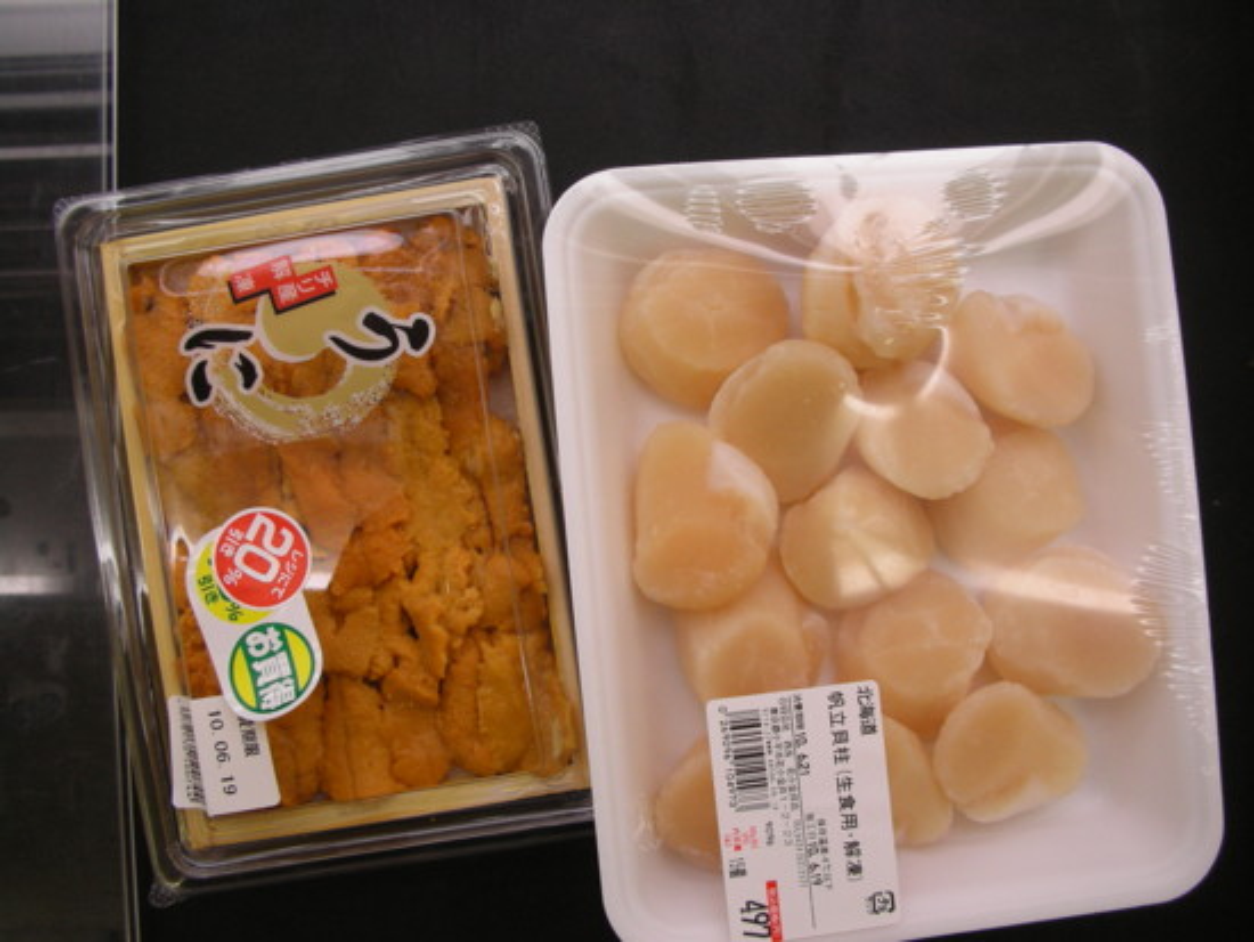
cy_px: 471
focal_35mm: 35
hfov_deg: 52.6
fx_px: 1268
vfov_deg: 40.7
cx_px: 627
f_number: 3
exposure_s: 1/121
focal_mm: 5.8
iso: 114
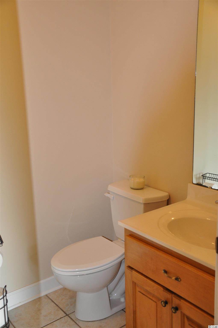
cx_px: 109
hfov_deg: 34.1
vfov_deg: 49.6
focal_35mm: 39
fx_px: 355
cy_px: 164
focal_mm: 26
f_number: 4
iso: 800
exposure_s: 1/60
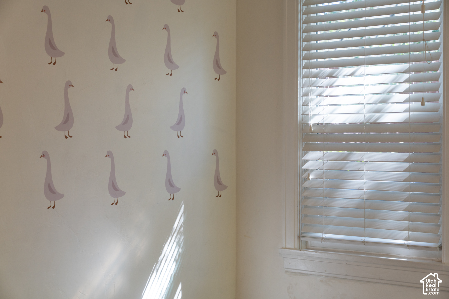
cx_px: 224
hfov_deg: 28.8
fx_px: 873
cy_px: 150
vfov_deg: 19.5
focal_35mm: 70
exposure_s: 1/125
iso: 400
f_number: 4.5
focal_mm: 70
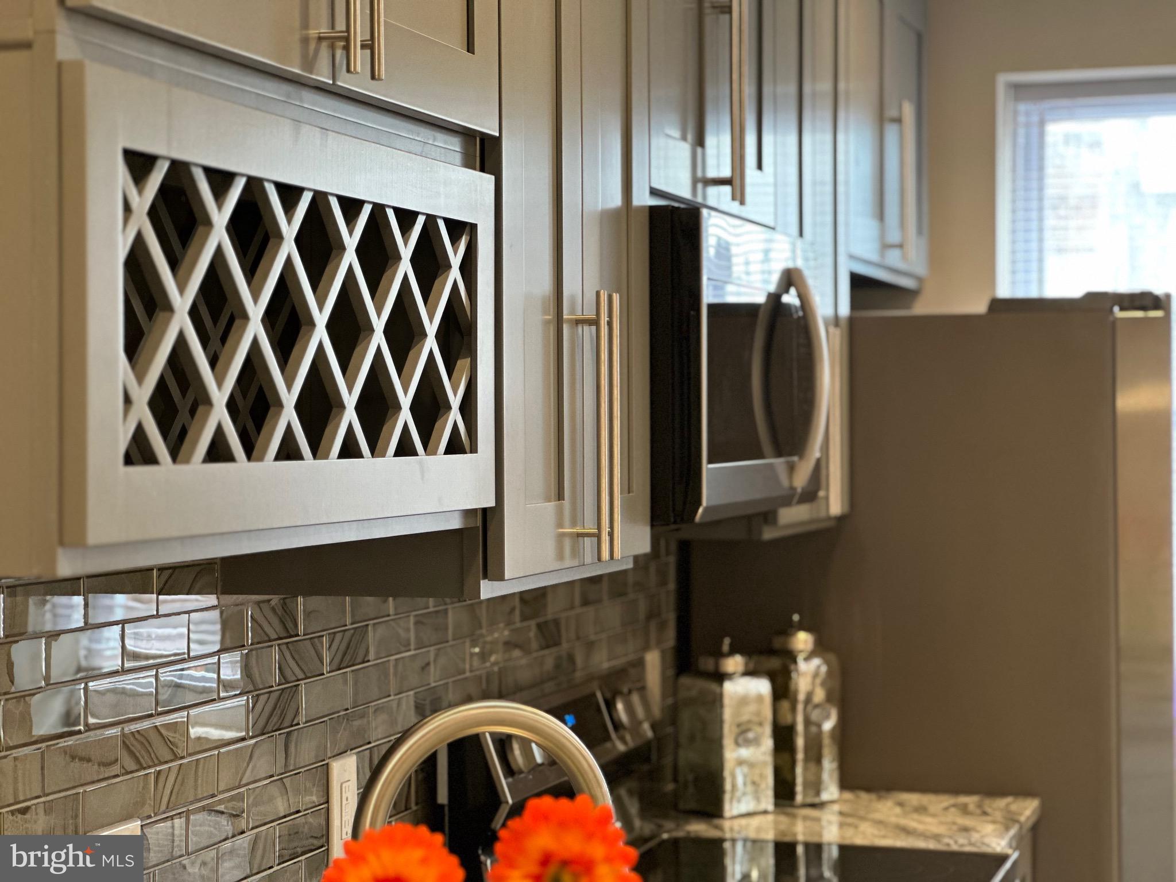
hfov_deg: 25.3
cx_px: 588
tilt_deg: -0.1
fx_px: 2616
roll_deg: +0.2
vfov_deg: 19.1
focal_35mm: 77
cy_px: 441
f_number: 2.8
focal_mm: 9
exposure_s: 1/40
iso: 250
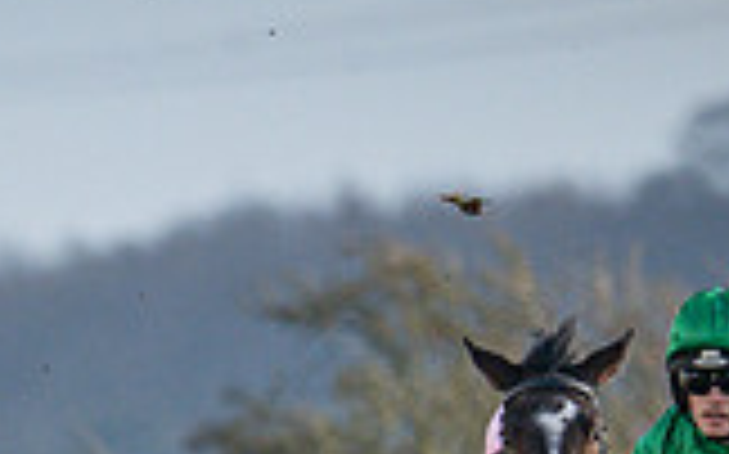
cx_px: -452
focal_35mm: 3229
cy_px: 872
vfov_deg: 0.4
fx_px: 64108
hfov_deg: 0.7
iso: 400
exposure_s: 1/1600
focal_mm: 400
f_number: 5
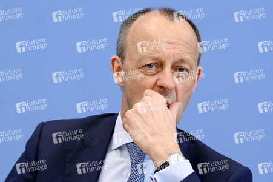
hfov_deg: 16.4
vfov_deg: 11.0
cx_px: 136
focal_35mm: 125
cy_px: 91
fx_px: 947
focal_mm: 125
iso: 2500
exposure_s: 1/400
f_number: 5.6
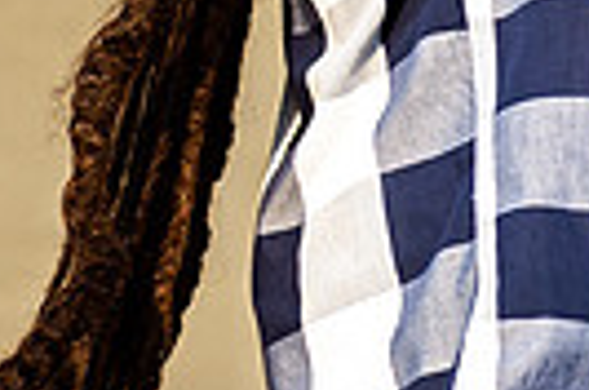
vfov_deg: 2.6
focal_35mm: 531
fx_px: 8667
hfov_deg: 3.9
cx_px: 711
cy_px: -675
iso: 320
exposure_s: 1/800
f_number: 2.8
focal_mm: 70
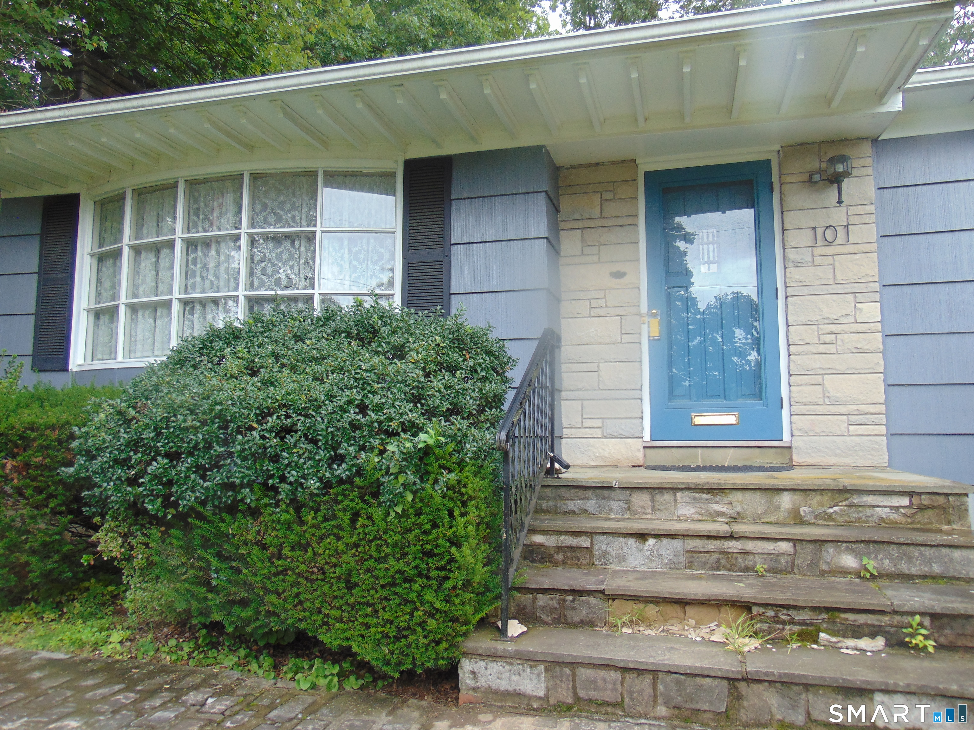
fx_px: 703
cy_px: 365
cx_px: 487
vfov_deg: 54.9
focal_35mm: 25
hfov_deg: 69.4
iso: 80
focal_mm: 4.5
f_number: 3
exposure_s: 1/100
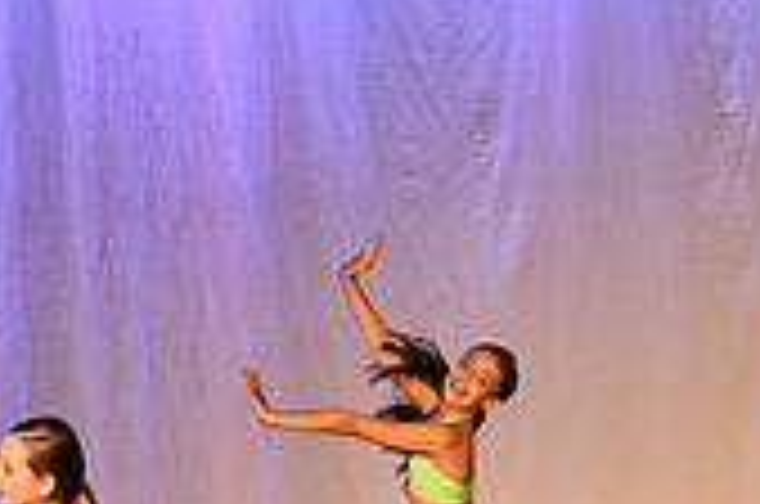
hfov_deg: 6.0
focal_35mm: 344
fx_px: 7248
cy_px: 749
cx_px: 832
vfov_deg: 4.0
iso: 2000
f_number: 4.5
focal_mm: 100
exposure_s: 1/250
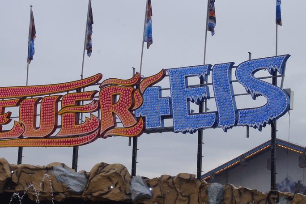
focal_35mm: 110
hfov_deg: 18.6
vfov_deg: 12.5
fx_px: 935
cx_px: 133
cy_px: 94
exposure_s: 1/400
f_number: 10
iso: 800
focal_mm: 63
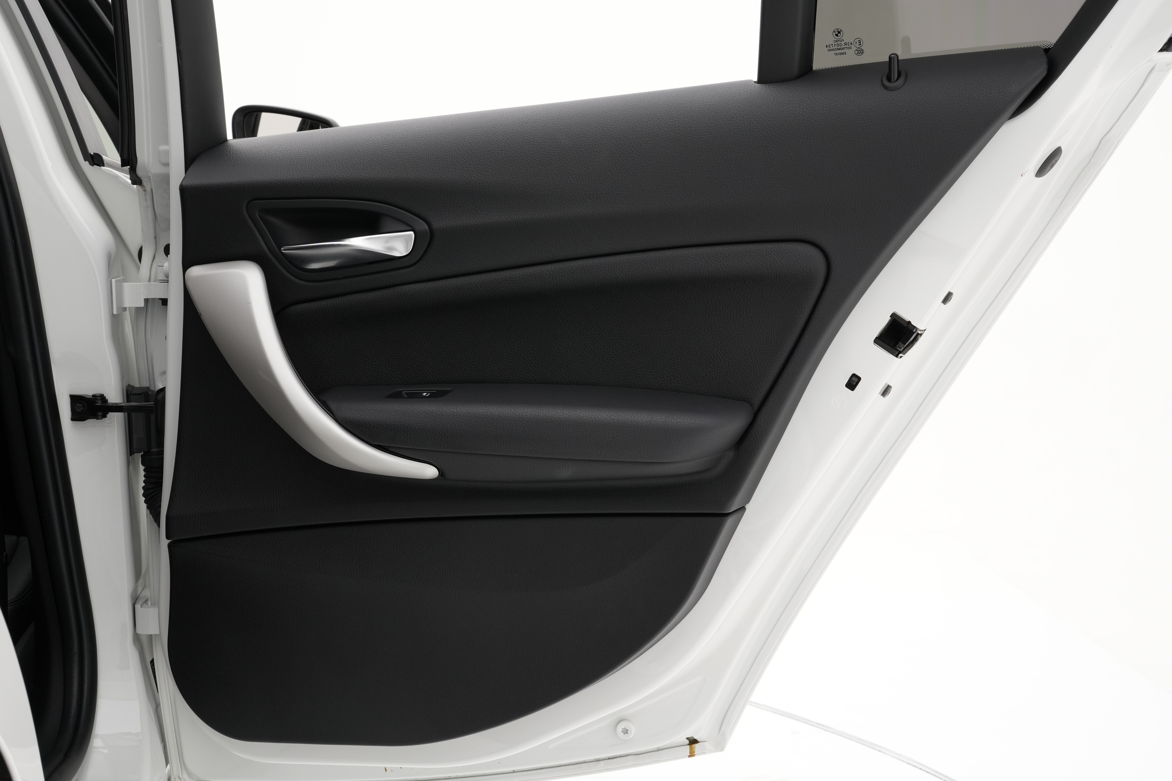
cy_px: 390
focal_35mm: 49
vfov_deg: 27.5
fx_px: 1597
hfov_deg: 40.3
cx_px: 586
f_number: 10
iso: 500
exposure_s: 1/50
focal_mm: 32.7
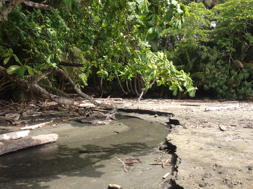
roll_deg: +0.1
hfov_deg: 51.4
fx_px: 263
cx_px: 129
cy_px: 97
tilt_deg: -4.5
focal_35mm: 36
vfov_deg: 39.6
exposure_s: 1/665
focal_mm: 4.28
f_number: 2.4
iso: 50
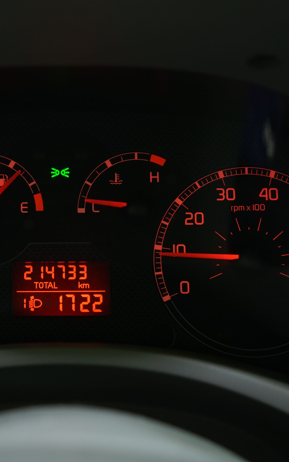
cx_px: 46
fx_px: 794
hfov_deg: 20.3
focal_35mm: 63
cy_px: 231
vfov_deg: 32.5
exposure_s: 1/20
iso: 640
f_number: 4.5
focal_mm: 41
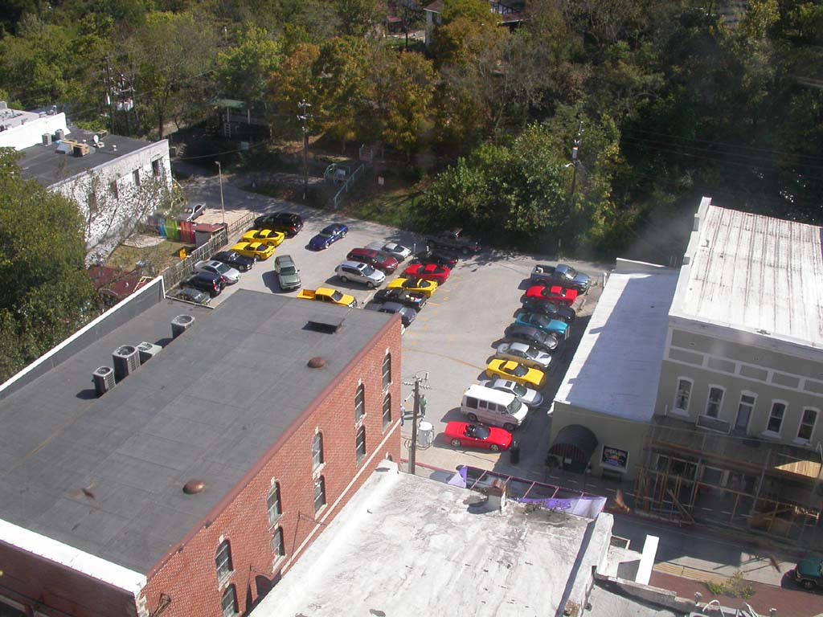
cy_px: 308
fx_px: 903
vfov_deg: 37.7
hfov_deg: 49.0
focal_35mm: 38
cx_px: 412
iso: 100
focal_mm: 7.85
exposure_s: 1/269
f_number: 6.7
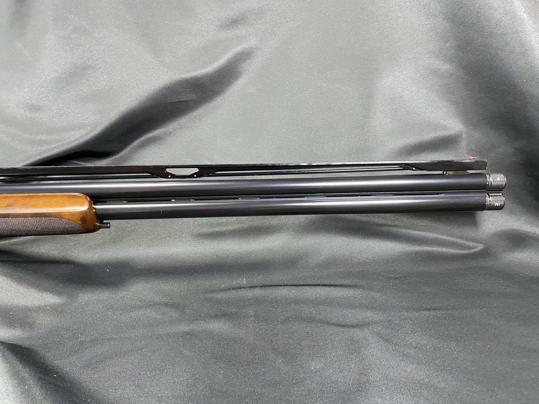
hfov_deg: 67.3
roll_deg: +4.1
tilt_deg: -11.3
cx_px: 270
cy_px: 202
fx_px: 405
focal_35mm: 26
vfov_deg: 53.1
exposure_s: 1/60
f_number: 1.8
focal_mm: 4.25
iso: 400
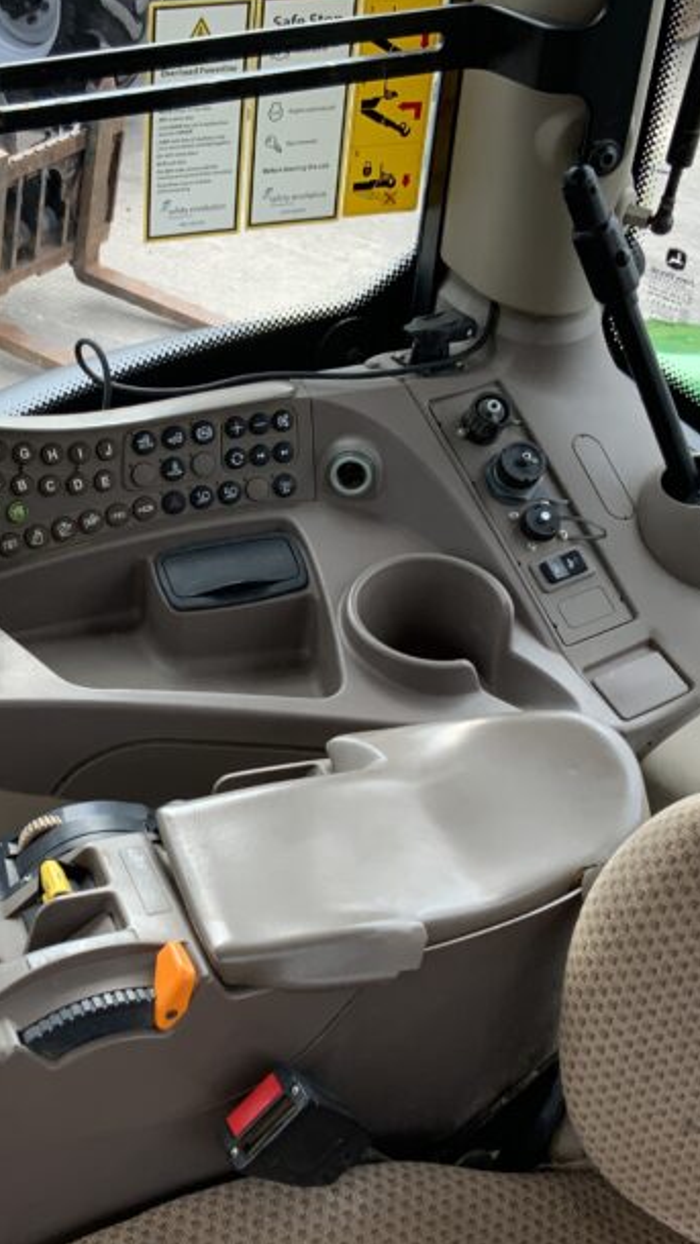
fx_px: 1749
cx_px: 159
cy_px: 759
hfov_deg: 22.4
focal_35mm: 53
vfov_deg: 39.0
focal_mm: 3
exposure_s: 1/206
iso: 16
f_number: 1.8
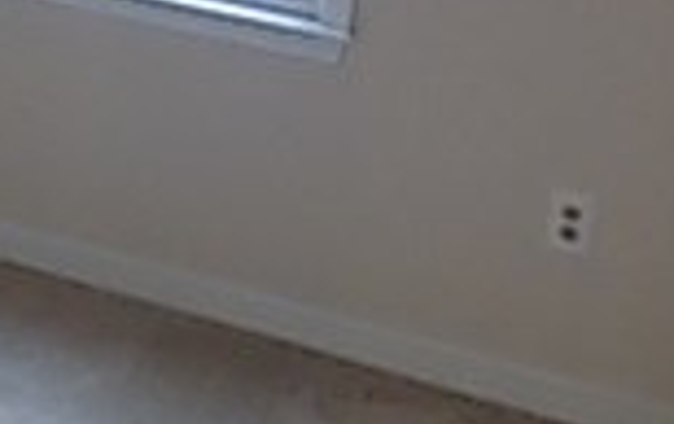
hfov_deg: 18.7
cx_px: -258
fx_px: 1859
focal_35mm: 101
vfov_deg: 11.7
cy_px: -407
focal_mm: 4
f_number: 3.1
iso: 280
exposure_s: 1/30
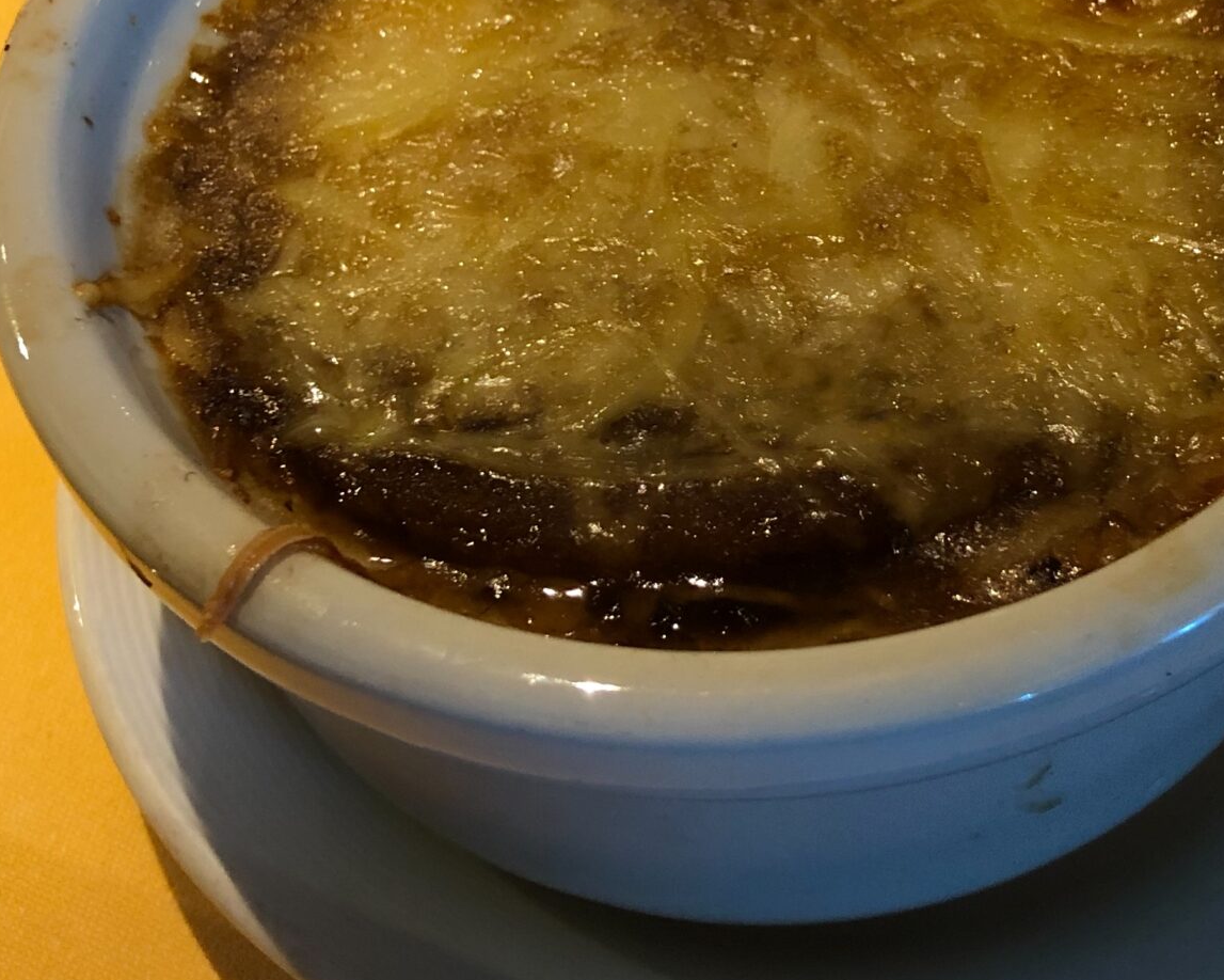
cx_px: 868
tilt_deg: -45.3
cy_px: 142
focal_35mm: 61
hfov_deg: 30.6
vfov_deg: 24.4
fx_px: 2210
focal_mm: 3.99
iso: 50
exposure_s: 1/15
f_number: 1.8
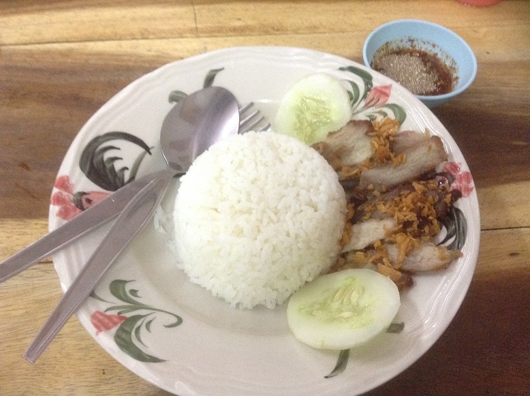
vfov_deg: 42.8
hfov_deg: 55.4
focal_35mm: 33
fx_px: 504
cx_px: 265
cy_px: 198
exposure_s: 1/15
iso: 320
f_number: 2.4
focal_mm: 3.3
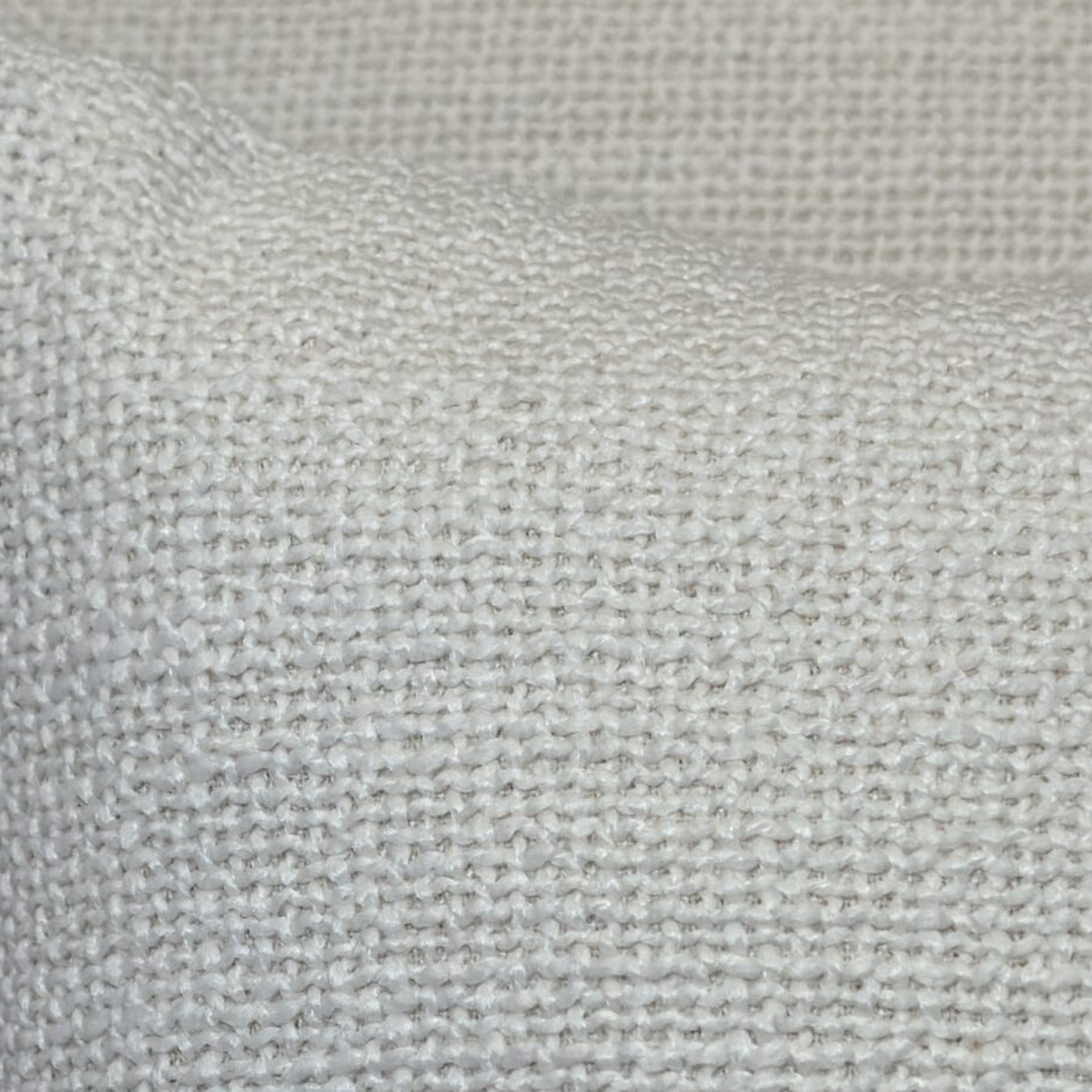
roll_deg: +0.5
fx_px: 4211
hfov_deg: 14.8
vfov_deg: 14.5
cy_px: 1120
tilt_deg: -19.0
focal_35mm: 118
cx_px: 525
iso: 80
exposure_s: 1/524
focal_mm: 6.86
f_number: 1.78
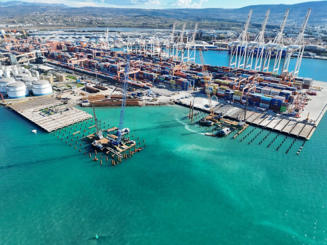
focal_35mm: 24
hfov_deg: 71.6
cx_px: 164
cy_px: 122
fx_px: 227
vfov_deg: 56.8
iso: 210
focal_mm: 6.72
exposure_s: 1/3000
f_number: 1.7
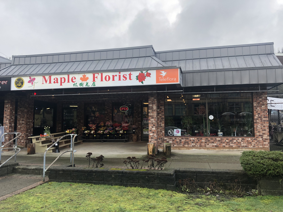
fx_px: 229
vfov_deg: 49.7
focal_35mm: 28
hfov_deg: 63.4
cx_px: 142
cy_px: 106
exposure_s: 1/375
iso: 20
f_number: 1.8
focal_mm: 4
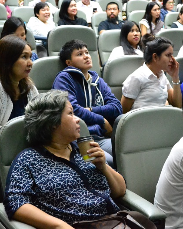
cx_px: 120
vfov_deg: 24.7
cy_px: 115
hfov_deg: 19.9
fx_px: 521
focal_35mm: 77
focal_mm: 36
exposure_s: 1/15
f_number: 5
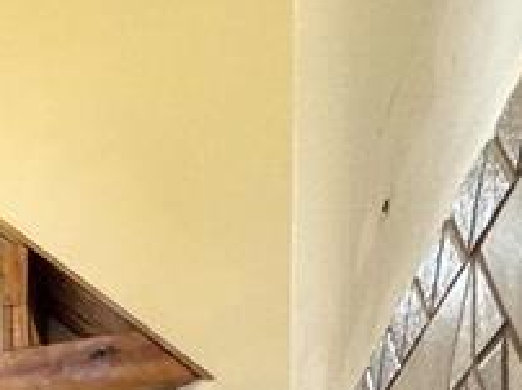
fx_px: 1069
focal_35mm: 71
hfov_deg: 20.7
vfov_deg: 16.1
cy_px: 780
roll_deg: +0.6
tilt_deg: -1.8
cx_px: -375
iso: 160
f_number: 2.2
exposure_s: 1/120
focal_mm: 2.22
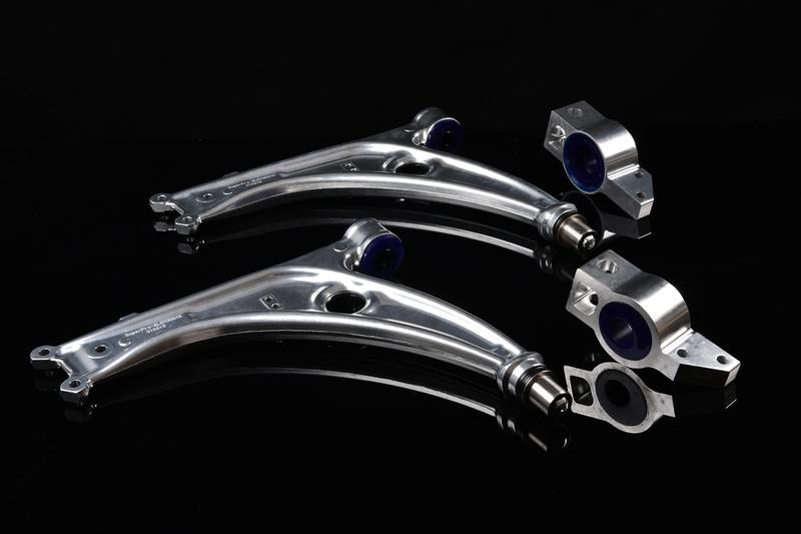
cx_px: 400
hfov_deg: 33.4
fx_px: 1335
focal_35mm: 60
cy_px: 267
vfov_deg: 22.6
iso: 160
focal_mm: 60
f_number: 11
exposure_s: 1/250
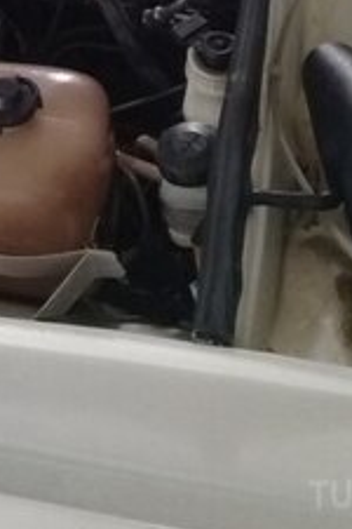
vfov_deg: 26.3
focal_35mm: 71
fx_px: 1041
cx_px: 61
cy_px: -47
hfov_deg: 19.0
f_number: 2.2
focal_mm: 3.3
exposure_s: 1/17
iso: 400
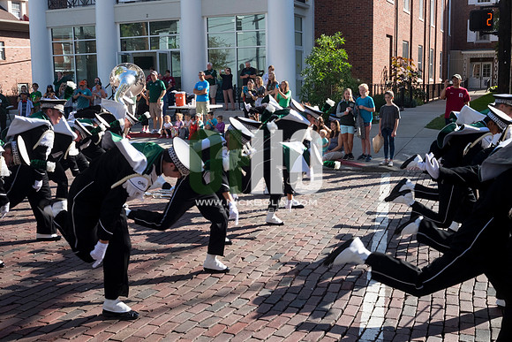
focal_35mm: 41
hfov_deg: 47.4
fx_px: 583
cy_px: 171
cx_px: 256
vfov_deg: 32.6
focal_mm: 27
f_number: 10
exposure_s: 1/200
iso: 400
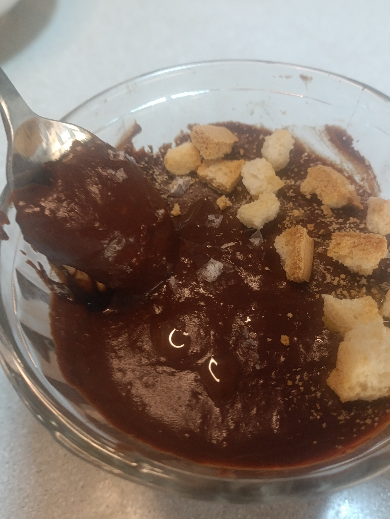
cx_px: 233
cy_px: 226
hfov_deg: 45.2
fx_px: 465
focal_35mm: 31
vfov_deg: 58.1
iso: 500
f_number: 1.7
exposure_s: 1/25
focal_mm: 4.71
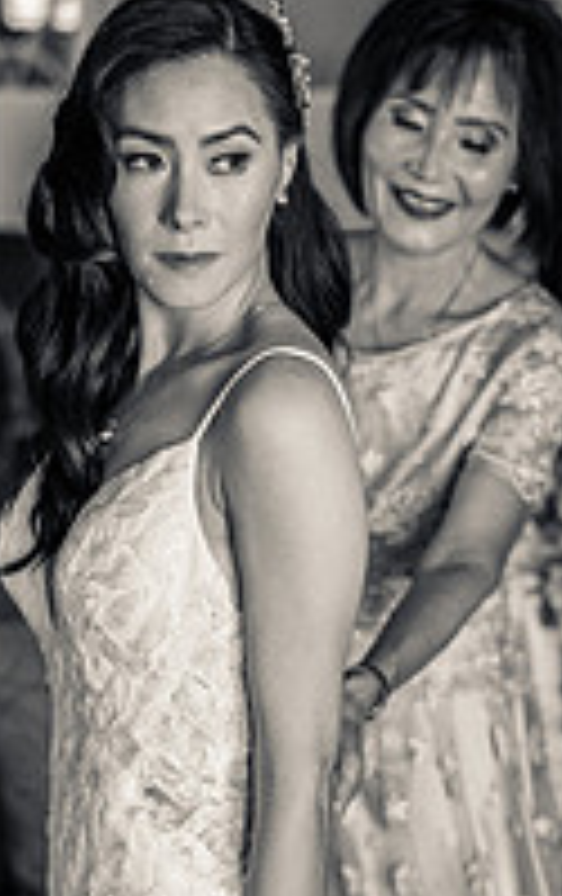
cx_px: 378
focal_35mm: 115
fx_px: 2808
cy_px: 563
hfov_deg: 11.4
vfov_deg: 18.1
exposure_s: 1/320
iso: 1250
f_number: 1.8
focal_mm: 50
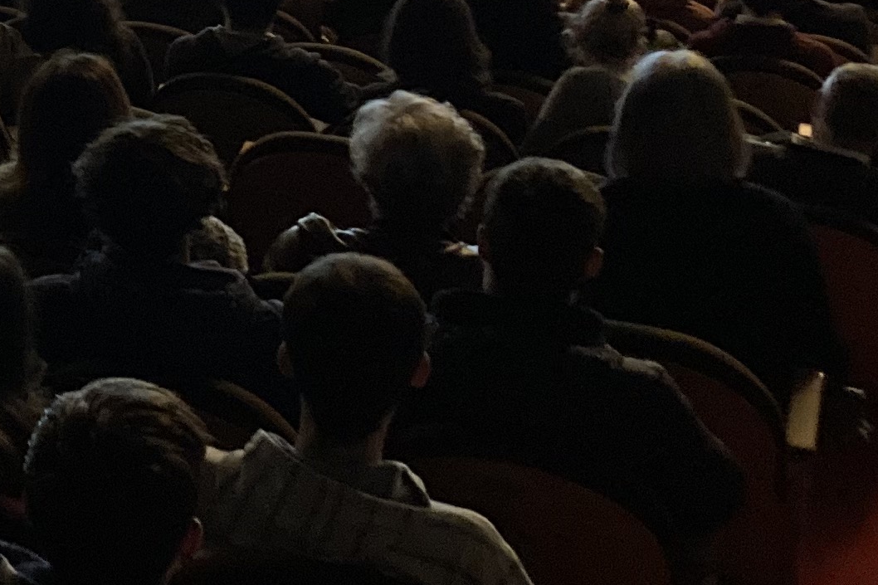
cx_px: -511
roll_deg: +0.1
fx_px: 2707
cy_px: -150
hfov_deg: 16.5
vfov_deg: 12.0
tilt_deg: -13.4
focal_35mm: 111
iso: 640
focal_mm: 3.99
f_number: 1.8
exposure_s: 1/20
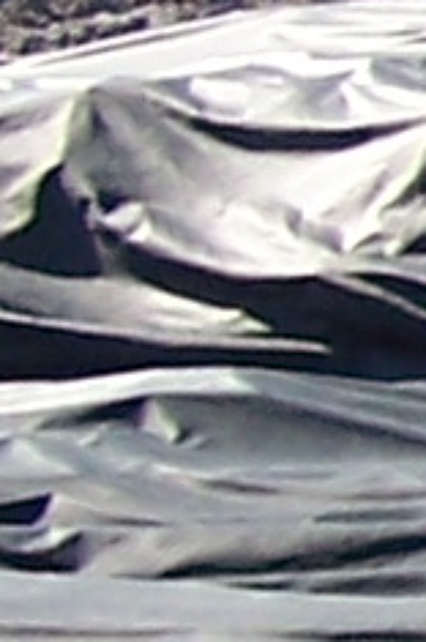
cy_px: 309
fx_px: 6907
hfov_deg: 3.2
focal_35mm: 388
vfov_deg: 5.3
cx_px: 2605
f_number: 2.8
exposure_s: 1/350
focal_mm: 6.3
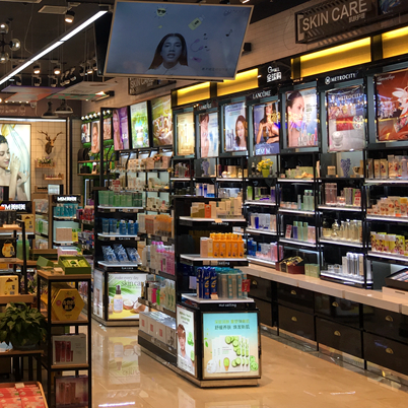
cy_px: 121
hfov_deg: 31.1
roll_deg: +1.0
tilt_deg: +6.8
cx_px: 8
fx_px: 680
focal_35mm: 51
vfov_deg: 33.0
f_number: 2.2
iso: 32
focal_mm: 4.15
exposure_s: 1/100
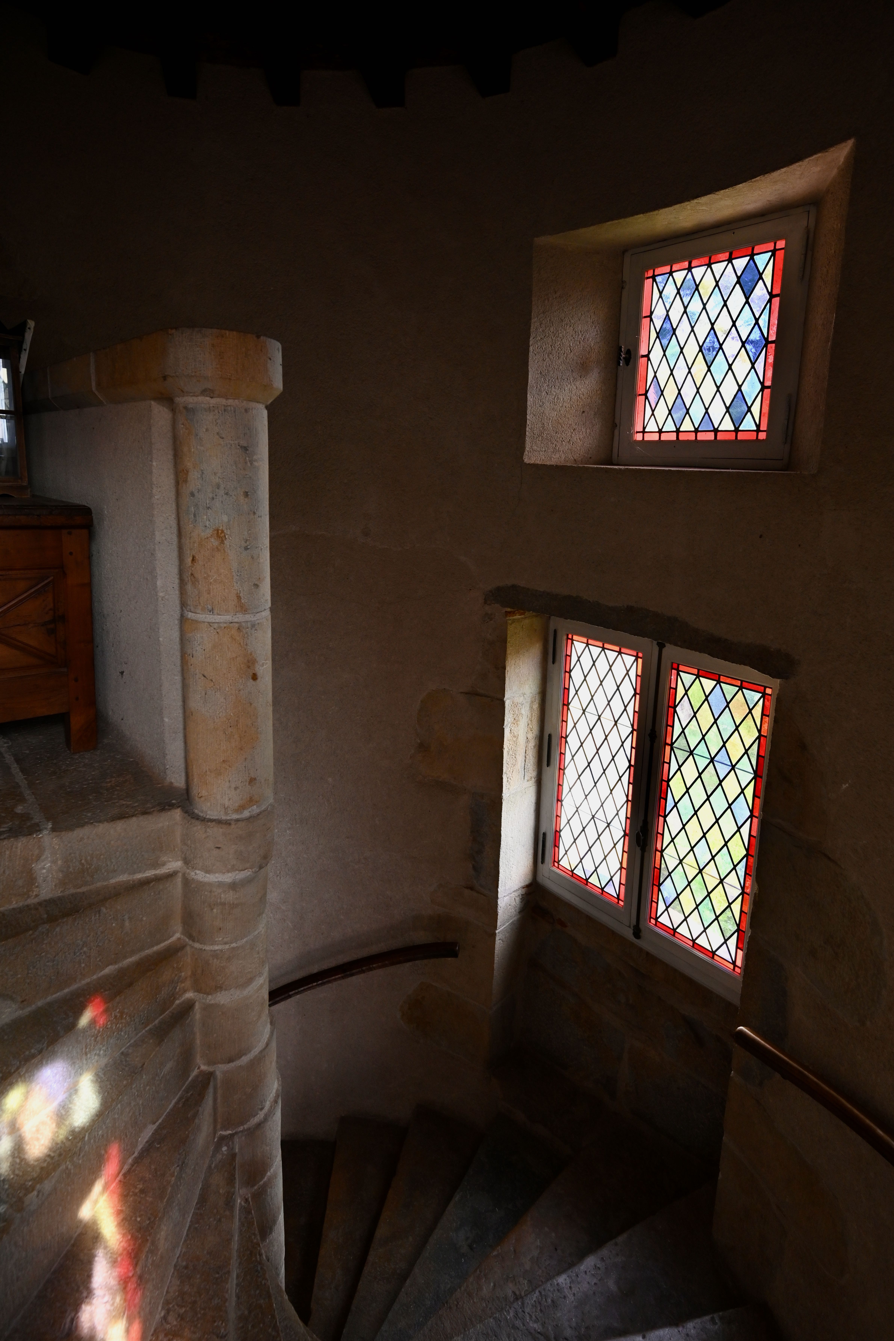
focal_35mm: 14
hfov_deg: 81.2
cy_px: 670
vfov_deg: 104.3
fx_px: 521
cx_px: 447
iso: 400
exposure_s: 1/125
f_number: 4.5
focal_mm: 14
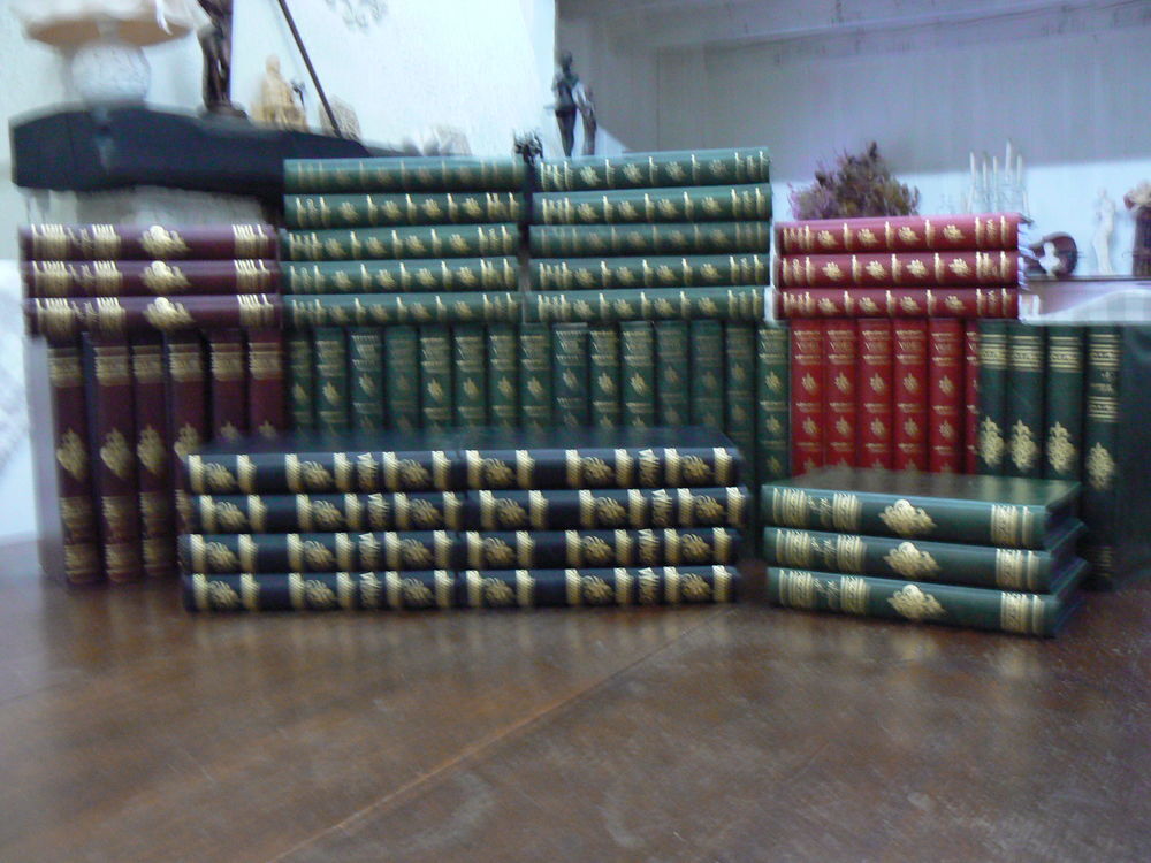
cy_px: 432
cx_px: 576
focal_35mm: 36
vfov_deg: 39.7
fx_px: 1197
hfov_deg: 51.4
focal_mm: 6
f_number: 2.8
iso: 200
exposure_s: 1/4
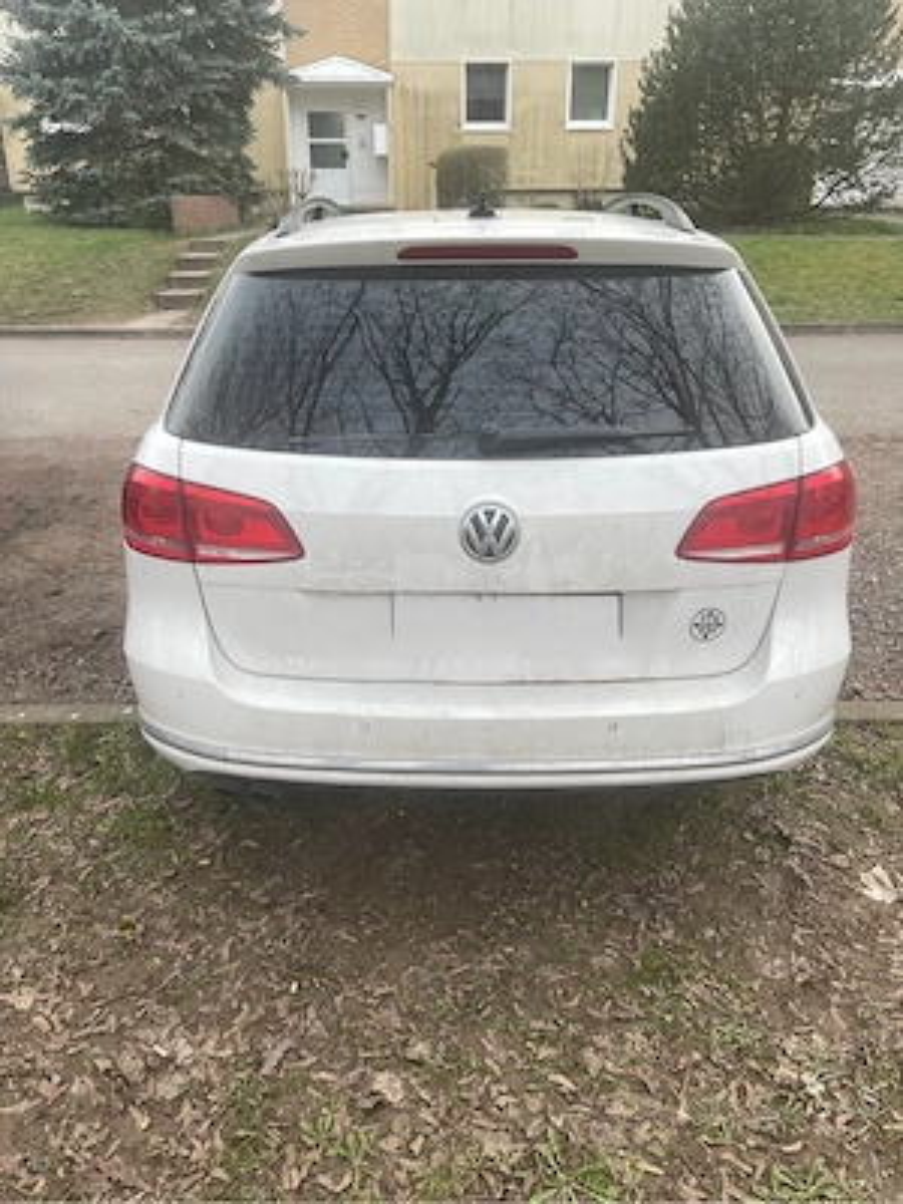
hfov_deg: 54.9
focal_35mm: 25
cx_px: 452
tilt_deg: -23.6
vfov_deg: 69.4
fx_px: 870
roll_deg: +1.4
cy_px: 602
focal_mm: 5.1
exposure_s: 1/313
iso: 32
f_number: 1.6
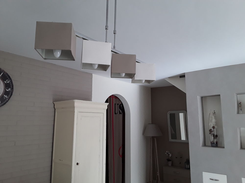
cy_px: 92
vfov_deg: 51.4
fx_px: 191
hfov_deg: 65.3
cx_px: 122
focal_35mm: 27
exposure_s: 1/100
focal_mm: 2.91
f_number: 1.9
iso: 64
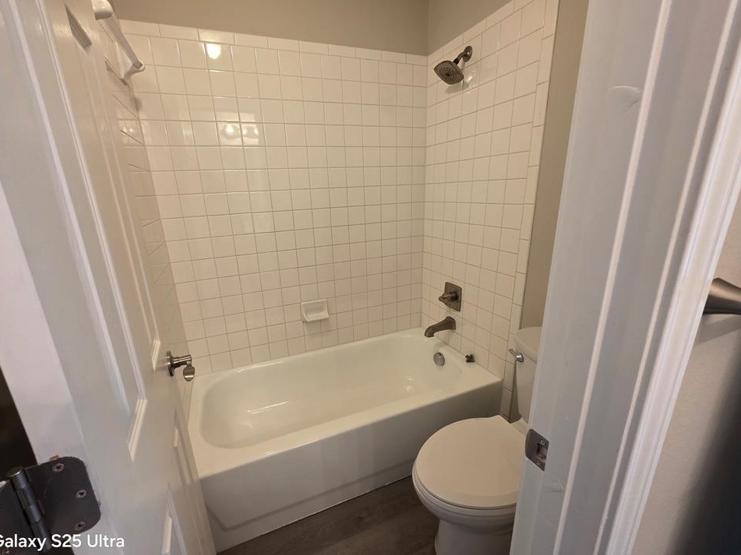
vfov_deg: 85.6
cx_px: 352
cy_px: 287
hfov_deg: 102.0
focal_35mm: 14
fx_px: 300
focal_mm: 2.2
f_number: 1.9
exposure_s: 1/60
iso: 200
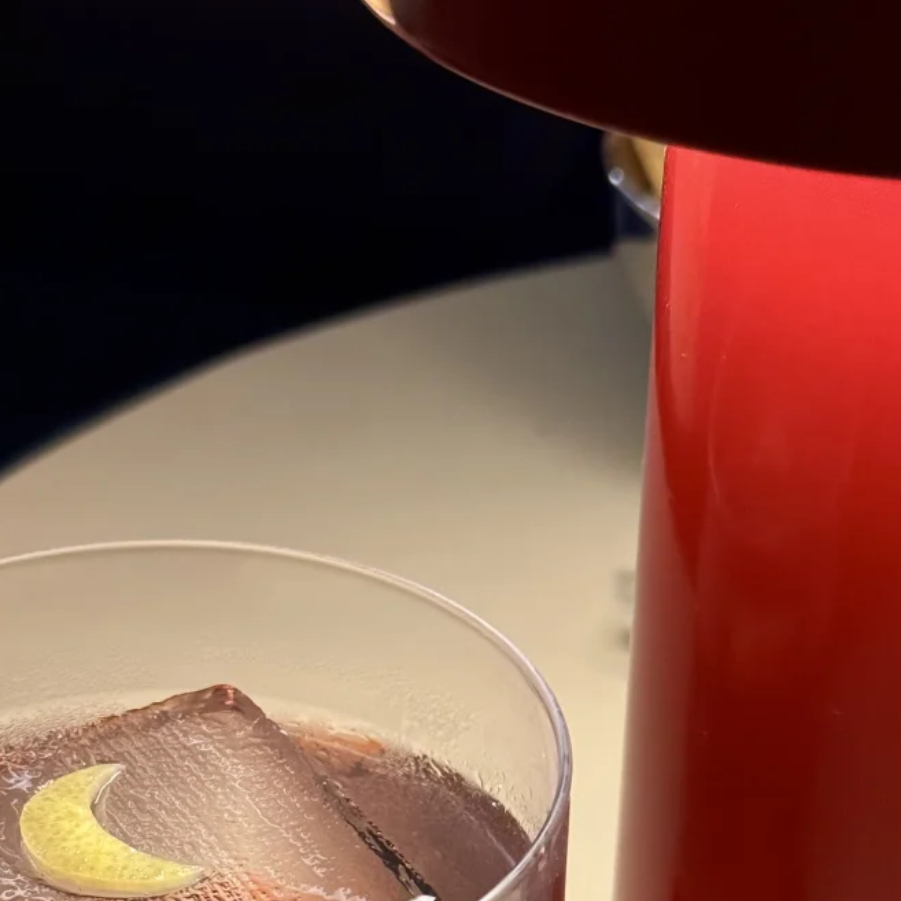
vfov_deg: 18.3
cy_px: 853
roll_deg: +1.4
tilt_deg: -34.8
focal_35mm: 93
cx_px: 256
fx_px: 2739
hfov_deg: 18.6
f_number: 1.78
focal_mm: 6.76
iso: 500
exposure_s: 1/37
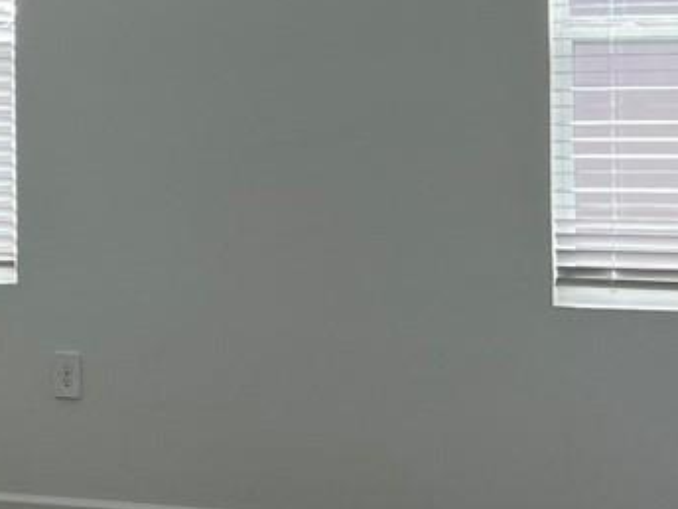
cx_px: 8
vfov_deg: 12.2
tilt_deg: -0.2
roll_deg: +0.1
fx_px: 2370
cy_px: 69
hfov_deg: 16.0
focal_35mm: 121
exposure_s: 1/256
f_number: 1.5
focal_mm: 5.7
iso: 40
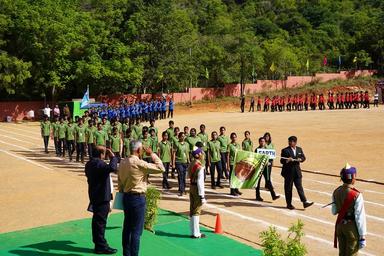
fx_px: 480
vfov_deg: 29.9
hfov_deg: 43.6
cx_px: 192
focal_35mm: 45
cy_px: 128
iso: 100
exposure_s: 1/160
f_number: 10
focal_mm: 45
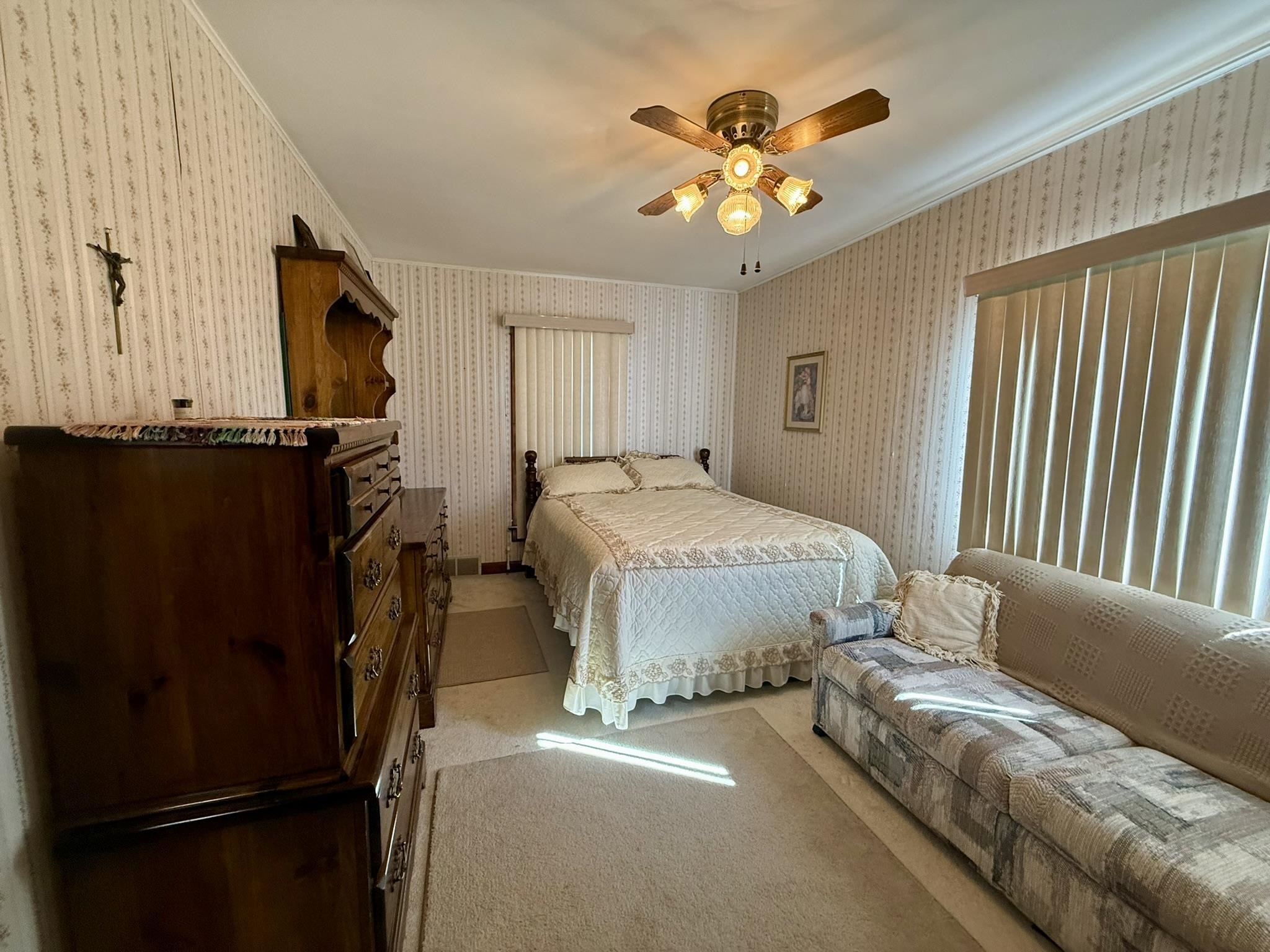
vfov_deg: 85.7
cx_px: 635
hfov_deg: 102.1
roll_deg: -1.4
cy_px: 476
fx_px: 514
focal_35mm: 14
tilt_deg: -6.8
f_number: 2.2
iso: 250
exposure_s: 1/60
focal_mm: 2.22
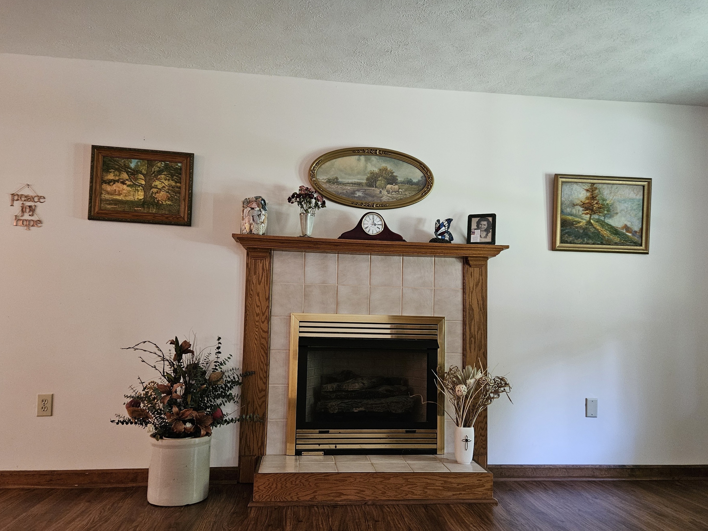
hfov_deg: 67.3
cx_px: 362
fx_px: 532
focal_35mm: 26
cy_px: 295
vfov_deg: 52.9
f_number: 1.8
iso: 800
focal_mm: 5.4
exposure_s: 1/60
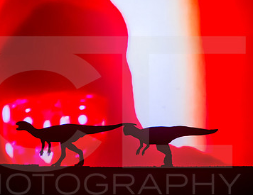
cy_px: 123
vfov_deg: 1.7
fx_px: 6746
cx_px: 153
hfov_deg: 2.1
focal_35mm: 913
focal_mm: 300
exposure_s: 1/20
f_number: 8
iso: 800
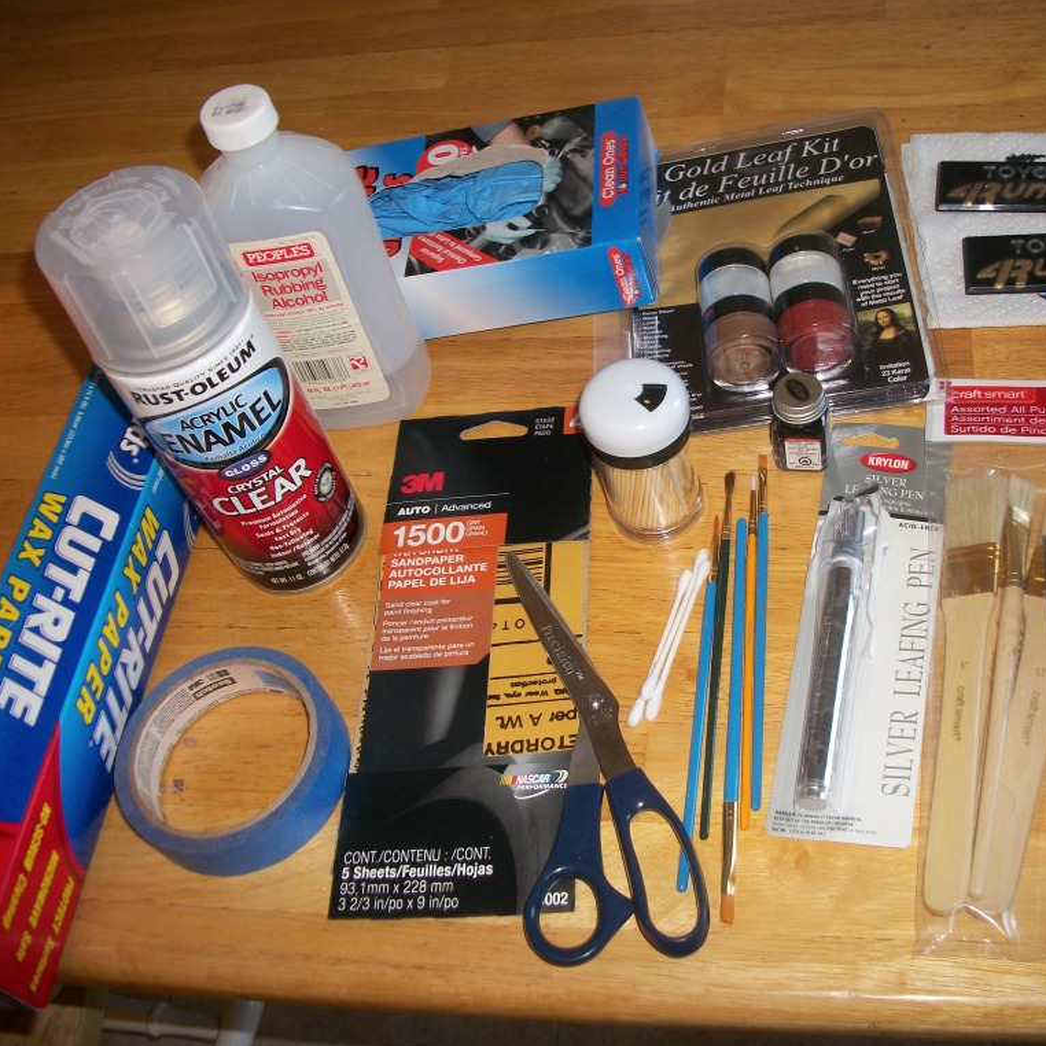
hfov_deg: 43.5
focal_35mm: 38
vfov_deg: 43.9
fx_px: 1299
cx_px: 658
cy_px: 523
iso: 80
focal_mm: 5.7
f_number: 2.9
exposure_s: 1/30
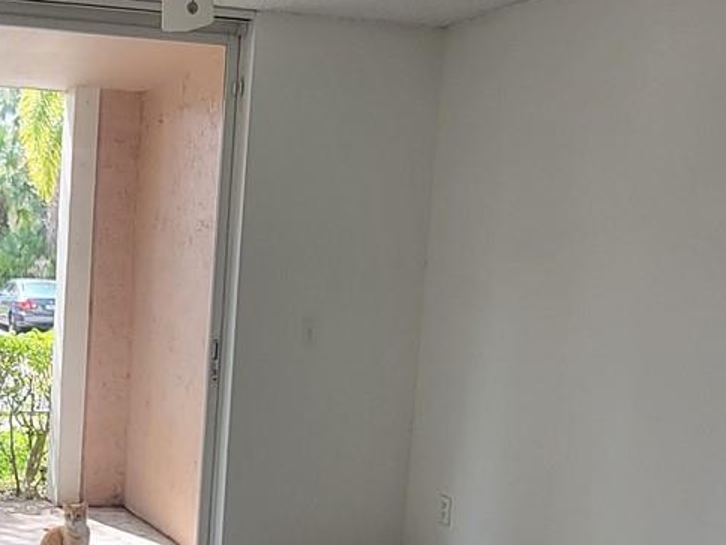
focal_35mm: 43
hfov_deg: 38.3
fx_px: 902
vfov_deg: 33.2
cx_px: -20
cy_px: 377
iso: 80
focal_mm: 2.2
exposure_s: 1/120
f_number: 2.2
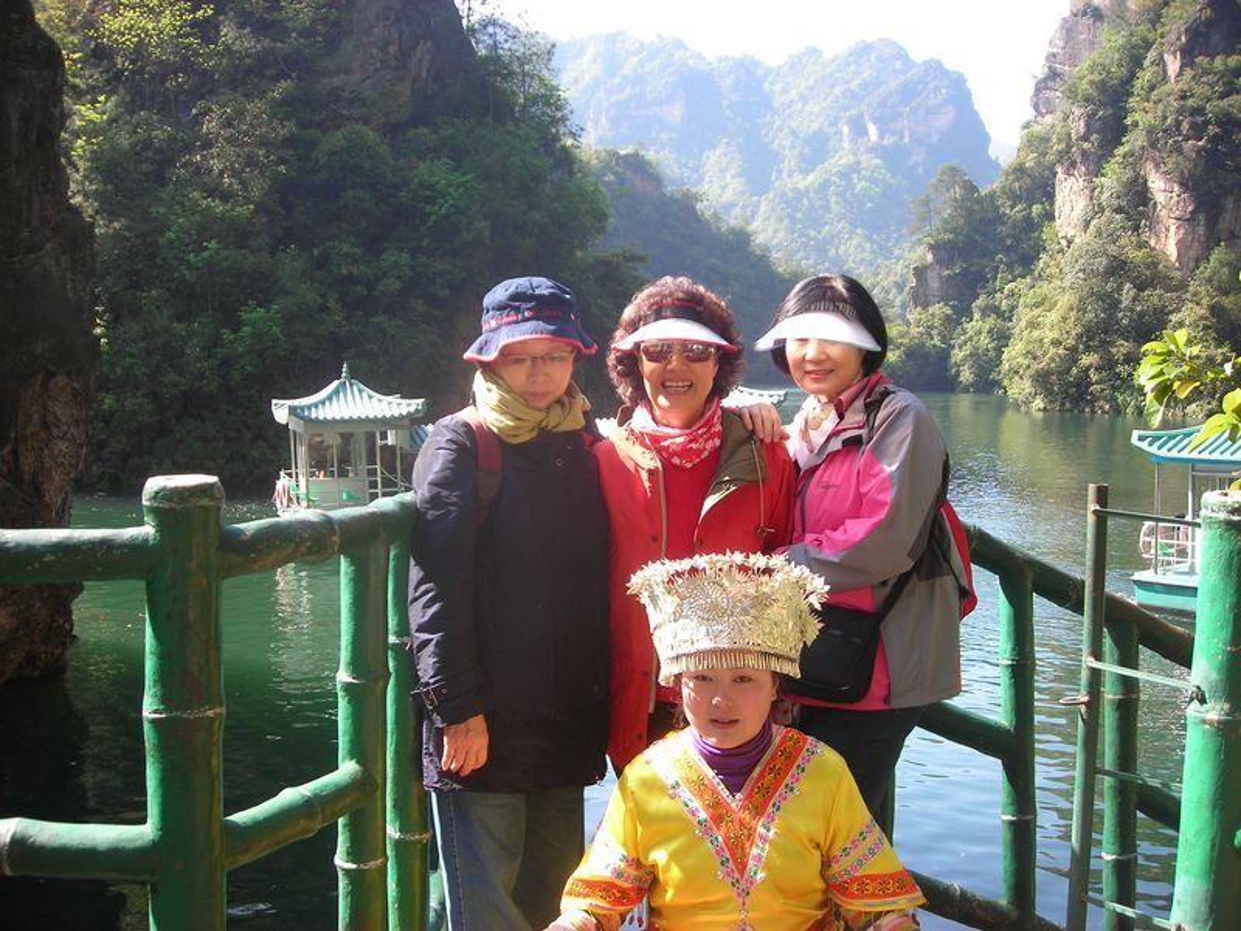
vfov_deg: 37.7
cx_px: 620
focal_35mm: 38
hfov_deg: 49.0
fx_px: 1362
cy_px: 466
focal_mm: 6.3
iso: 50
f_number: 3.2
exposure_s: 1/103
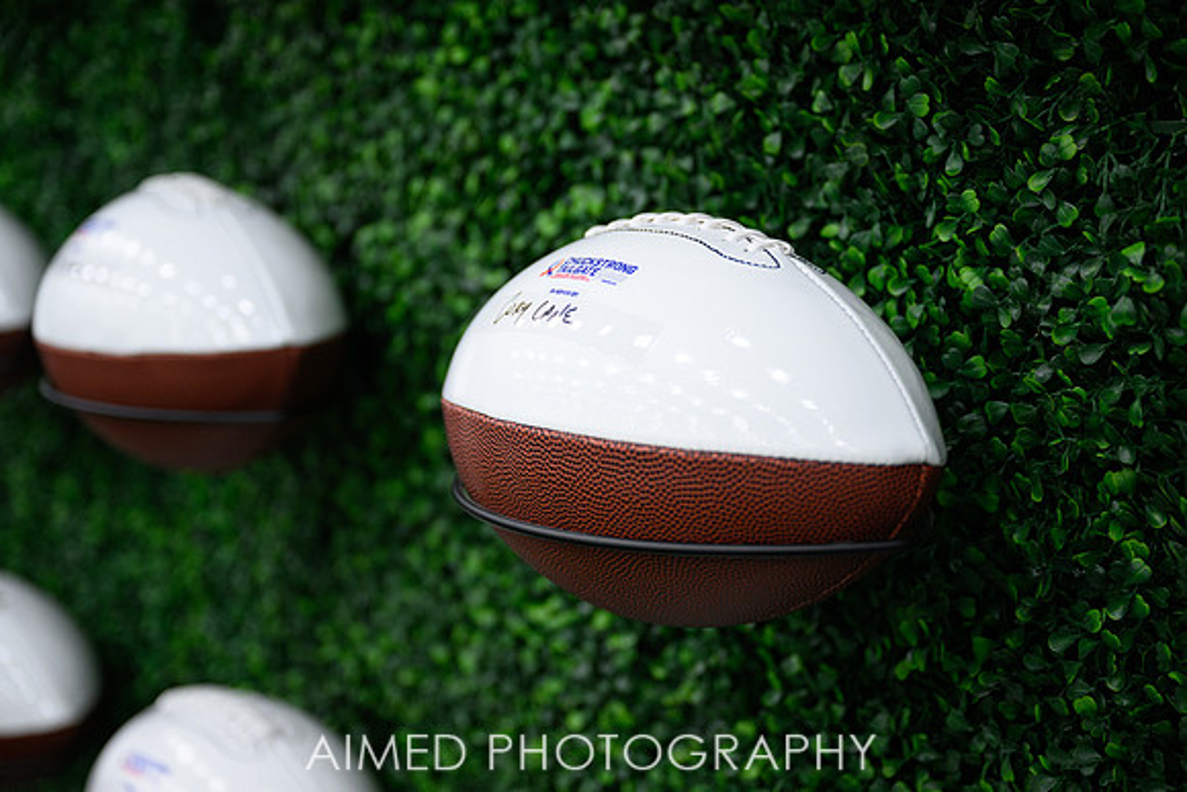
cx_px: 594
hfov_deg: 35.6
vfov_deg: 24.2
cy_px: 396
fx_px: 1847
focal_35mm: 56
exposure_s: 1/250
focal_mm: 56
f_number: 2.8
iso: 1600
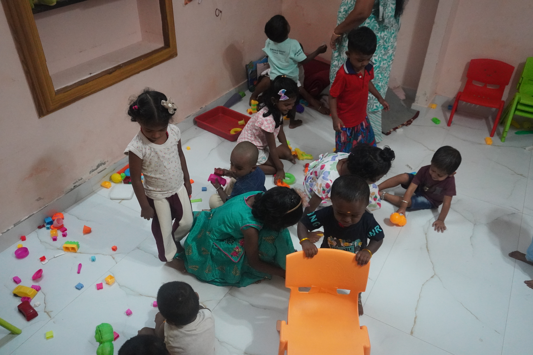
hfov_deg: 64.6
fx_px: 422
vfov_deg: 45.7
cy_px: 178
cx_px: 266
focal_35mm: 28
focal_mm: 19
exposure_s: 1/160
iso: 5000
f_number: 4
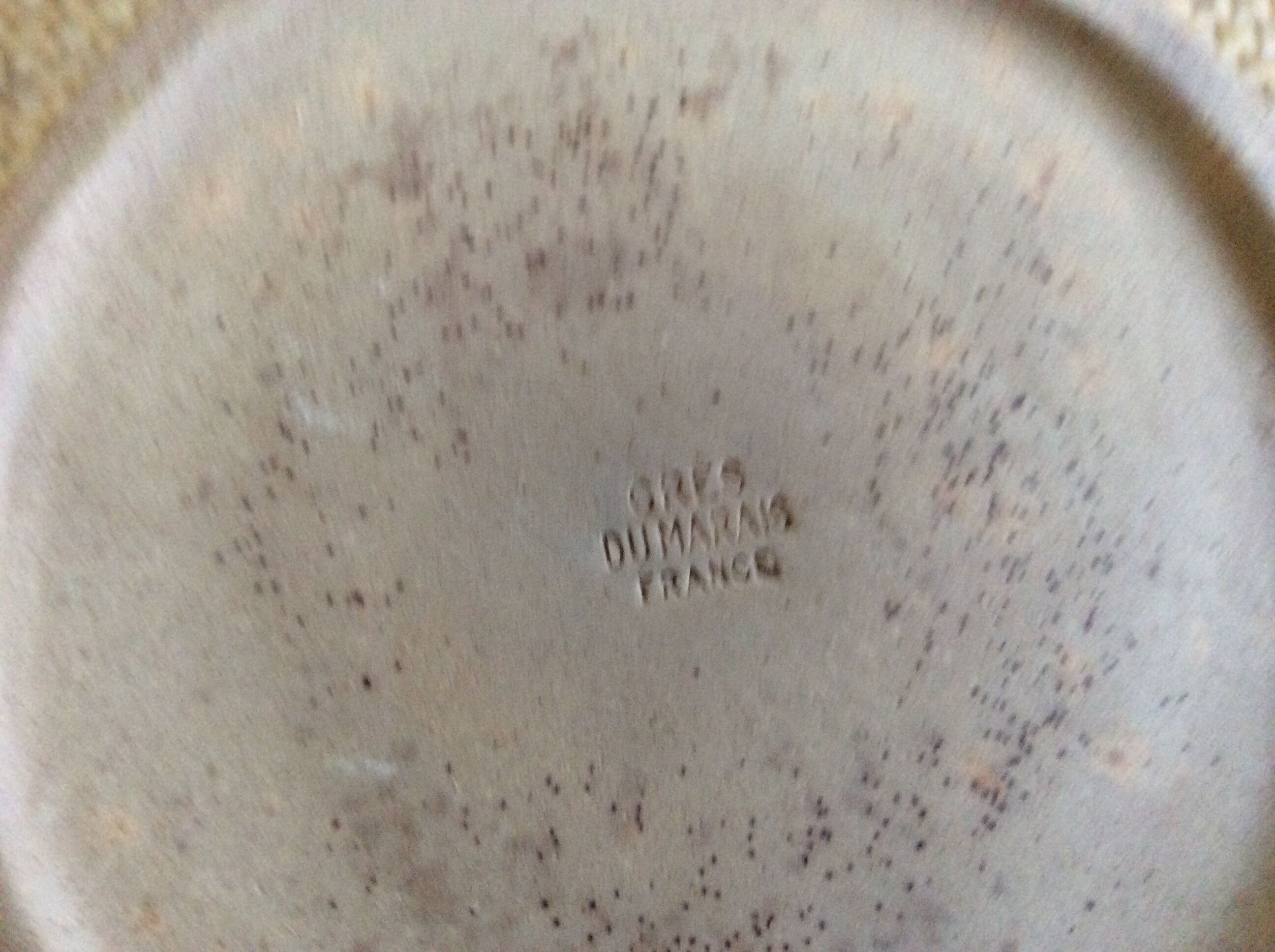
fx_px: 1177
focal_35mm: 32
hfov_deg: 56.9
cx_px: 638
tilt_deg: -80.7
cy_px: 476
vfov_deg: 44.1
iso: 250
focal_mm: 3.3
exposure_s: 1/25
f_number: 2.4
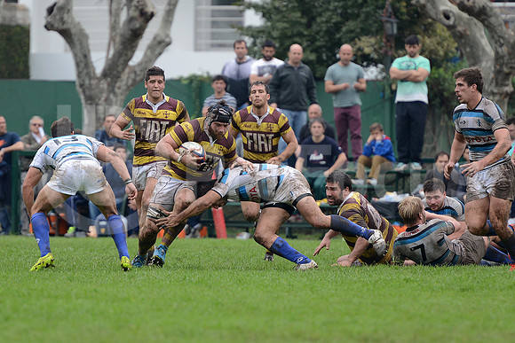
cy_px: 172
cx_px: 258
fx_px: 4006
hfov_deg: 7.4
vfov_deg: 4.9
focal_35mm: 280
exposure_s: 1/500
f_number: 4
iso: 500
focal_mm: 280
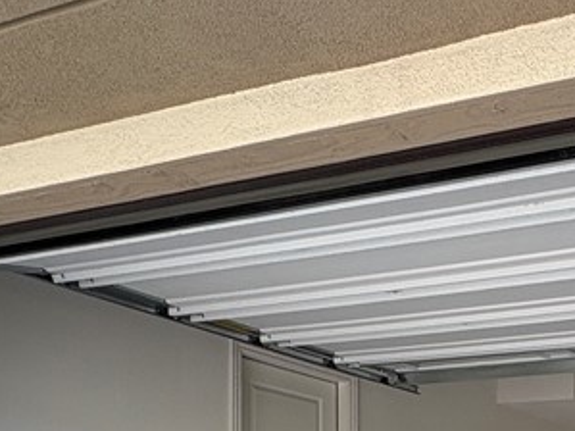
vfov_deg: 25.6
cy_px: 573
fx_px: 797
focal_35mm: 48
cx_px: 760
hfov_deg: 30.6
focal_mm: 2.22
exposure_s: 1/114
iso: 40
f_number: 2.2
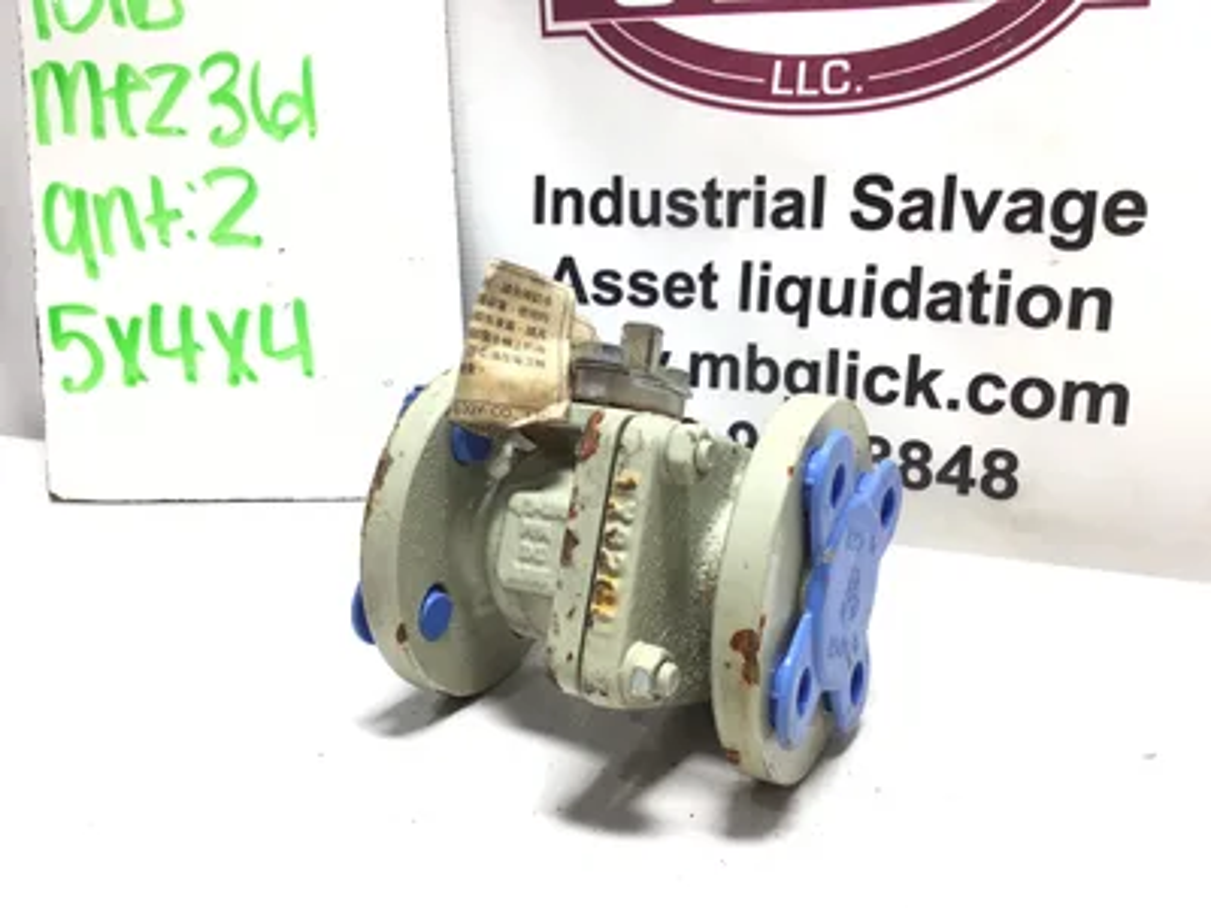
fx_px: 1084
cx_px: 606
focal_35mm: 31
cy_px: 454
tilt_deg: -14.7
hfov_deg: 58.4
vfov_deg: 45.4
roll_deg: +0.8
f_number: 2.4
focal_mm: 3.3
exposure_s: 1/100
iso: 32
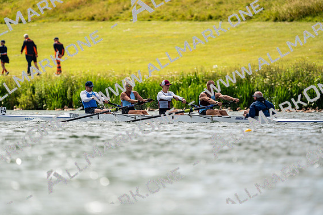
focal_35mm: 614
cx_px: 162
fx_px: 5509
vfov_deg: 2.2
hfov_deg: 3.4
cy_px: 106
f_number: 6.3
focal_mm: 600
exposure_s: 1/2000
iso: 250
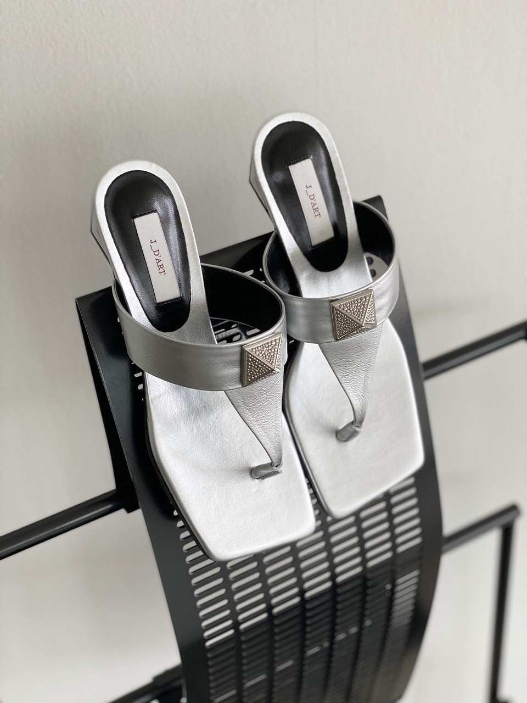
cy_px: 352
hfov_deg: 28.0
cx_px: 264
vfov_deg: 36.8
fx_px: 1056
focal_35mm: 52
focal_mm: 6
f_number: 2
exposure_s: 1/122
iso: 40
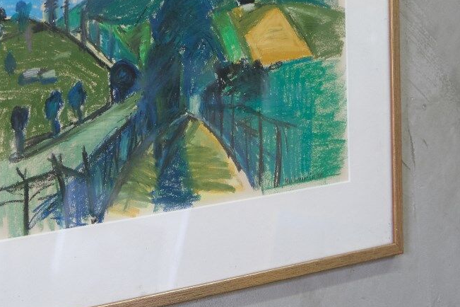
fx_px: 1597
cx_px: 175
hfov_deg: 16.4
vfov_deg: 10.9
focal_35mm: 125
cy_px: 70
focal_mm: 42.9
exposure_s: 1/60
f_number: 4
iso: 1250
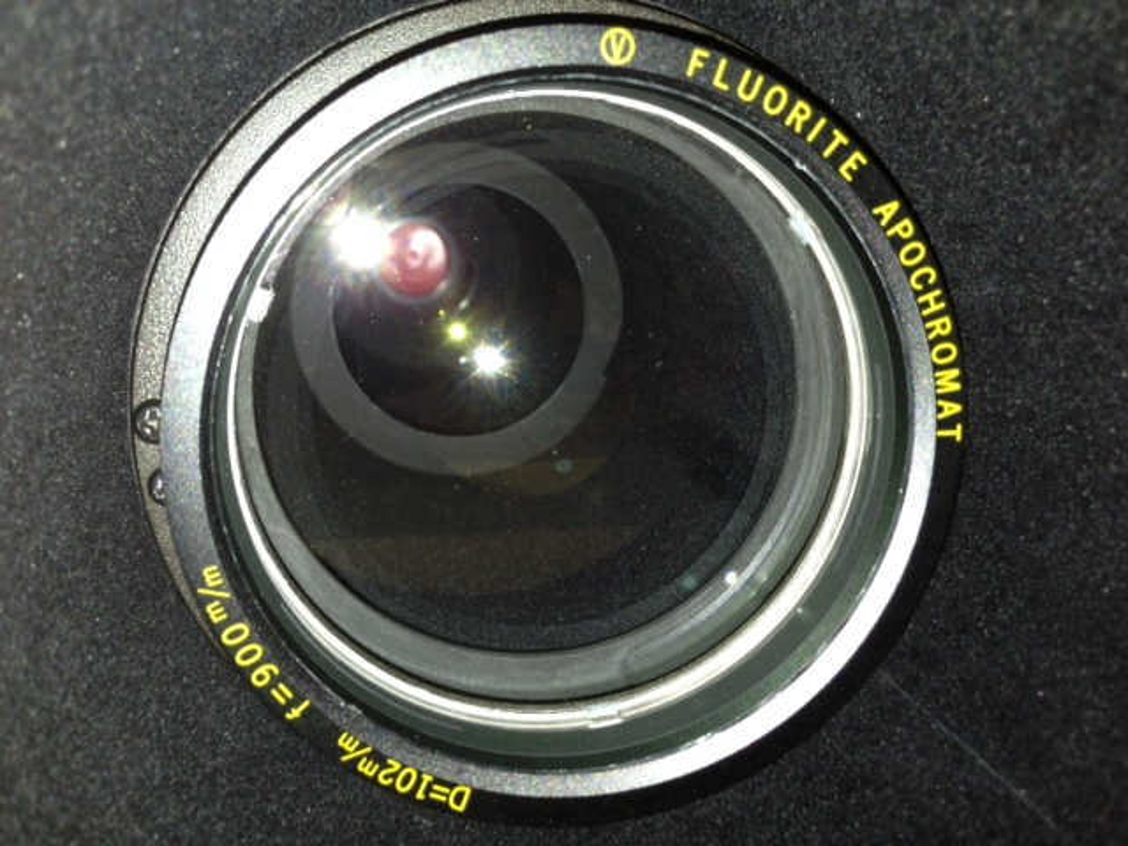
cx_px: 564
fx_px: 1075
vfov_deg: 42.9
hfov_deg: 55.4
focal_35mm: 33
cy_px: 423
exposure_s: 1/20
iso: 80
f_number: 2.4
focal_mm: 4.13
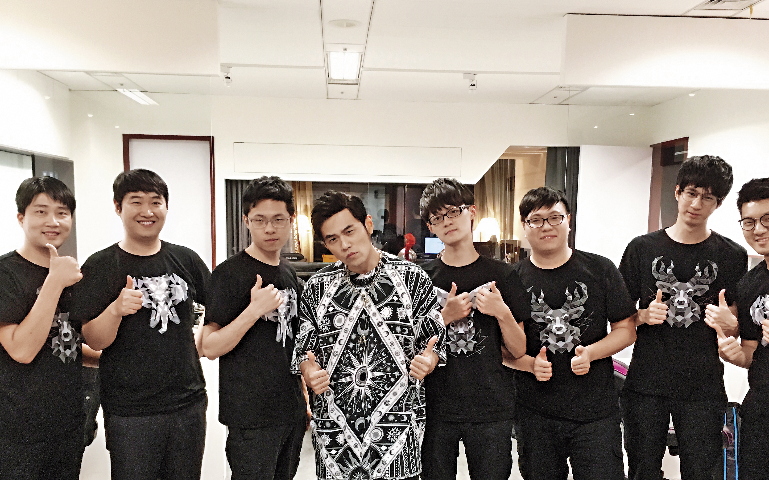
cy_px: 327
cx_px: 393
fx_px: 796
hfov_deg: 51.5
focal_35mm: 38
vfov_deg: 33.2
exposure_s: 1/24
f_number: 2.2
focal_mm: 4.15
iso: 200
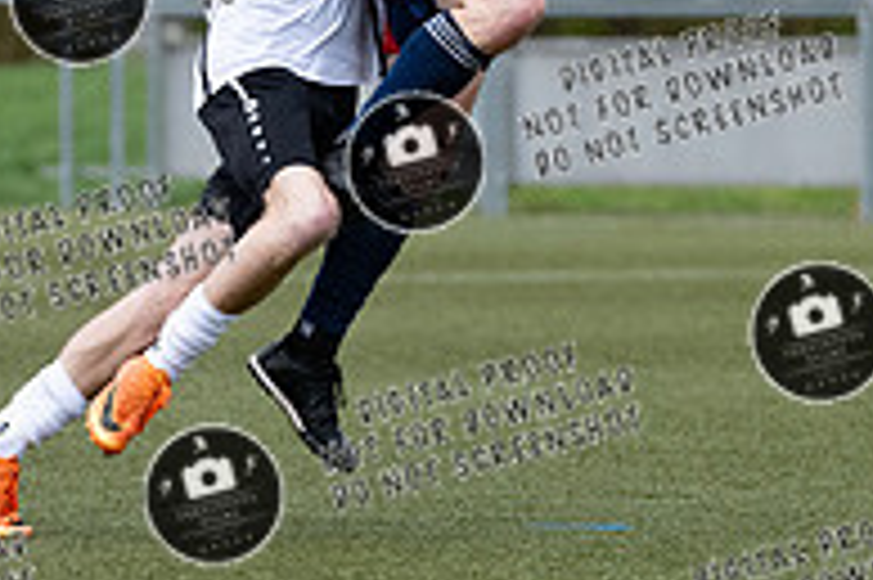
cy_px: -149
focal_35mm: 706
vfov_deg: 1.9
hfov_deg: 2.9
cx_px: 314
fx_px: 17106
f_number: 3.5
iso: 900
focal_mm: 160
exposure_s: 1/1600
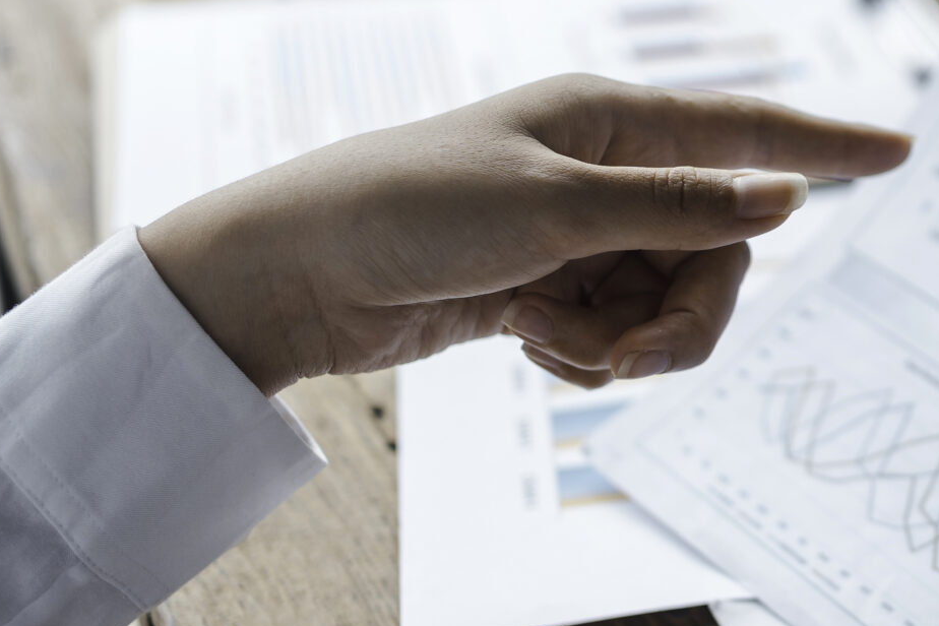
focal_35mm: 97
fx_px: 2530
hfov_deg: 20.3
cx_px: 977
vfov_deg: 14.1
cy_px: 271
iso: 200
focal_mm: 35
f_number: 2.2
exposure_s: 1/640
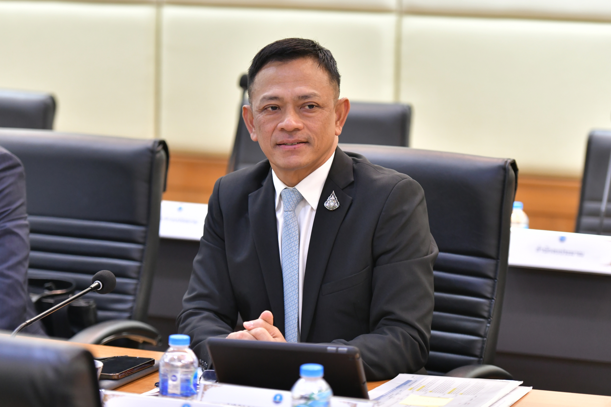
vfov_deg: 12.2
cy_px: 204
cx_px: 306
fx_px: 1901
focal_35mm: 112
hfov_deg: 18.3
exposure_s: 1/125
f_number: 2.8
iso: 1600
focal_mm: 112
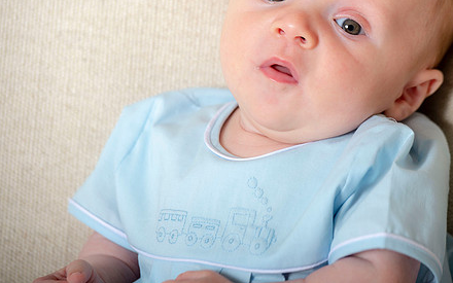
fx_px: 2901
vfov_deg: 5.6
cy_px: 97
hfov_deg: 8.9
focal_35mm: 235
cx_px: 288
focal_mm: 175
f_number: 4.5
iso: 250
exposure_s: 1/200
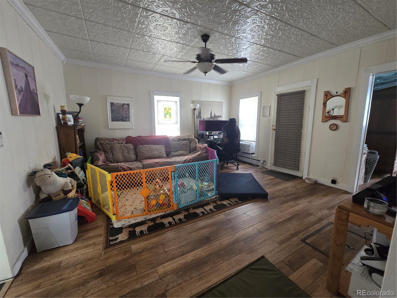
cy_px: 149
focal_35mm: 13
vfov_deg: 89.9
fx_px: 149
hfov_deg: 106.2
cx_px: 198
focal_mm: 2.2
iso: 400
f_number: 2.2
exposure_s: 1/60
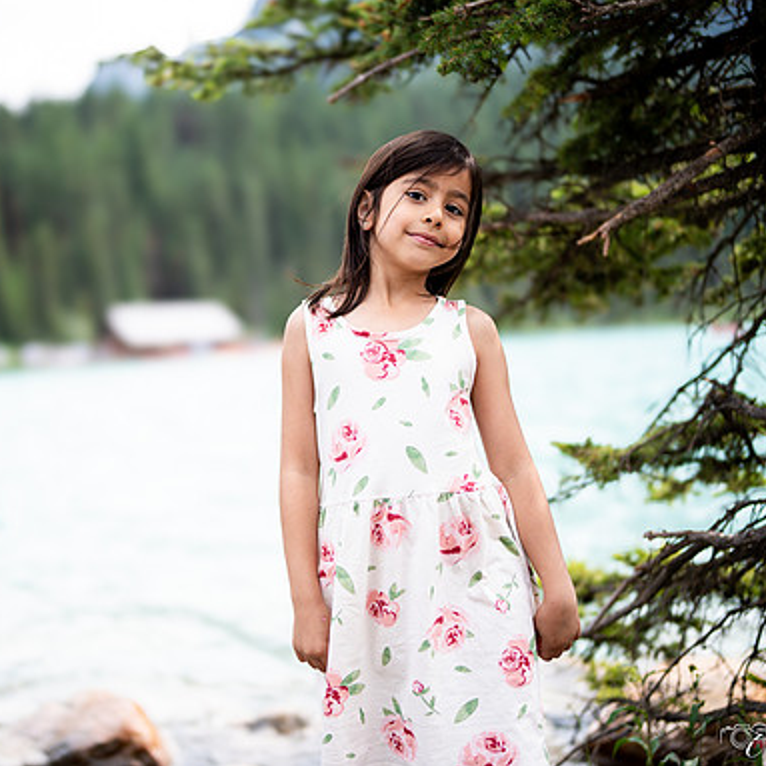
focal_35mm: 45
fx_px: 1127
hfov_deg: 37.3
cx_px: 278
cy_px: 381
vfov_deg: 37.6
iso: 200
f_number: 1.2
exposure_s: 1/5000
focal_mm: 35
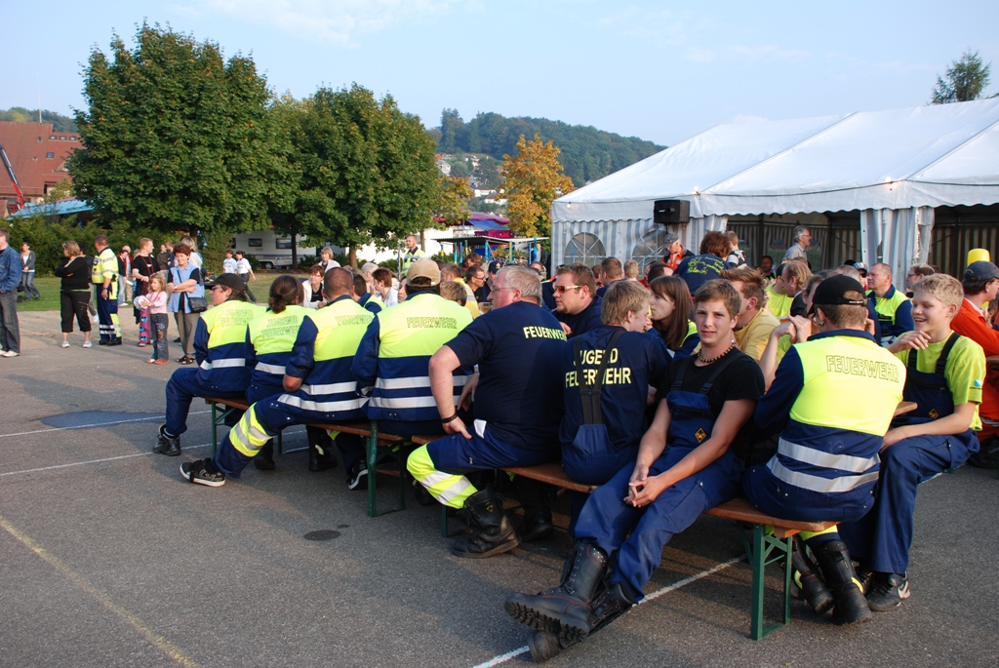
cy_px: 334
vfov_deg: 40.1
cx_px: 500
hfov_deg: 57.2
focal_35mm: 33
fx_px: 917
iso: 125
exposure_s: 1/125
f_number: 5.6
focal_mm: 22
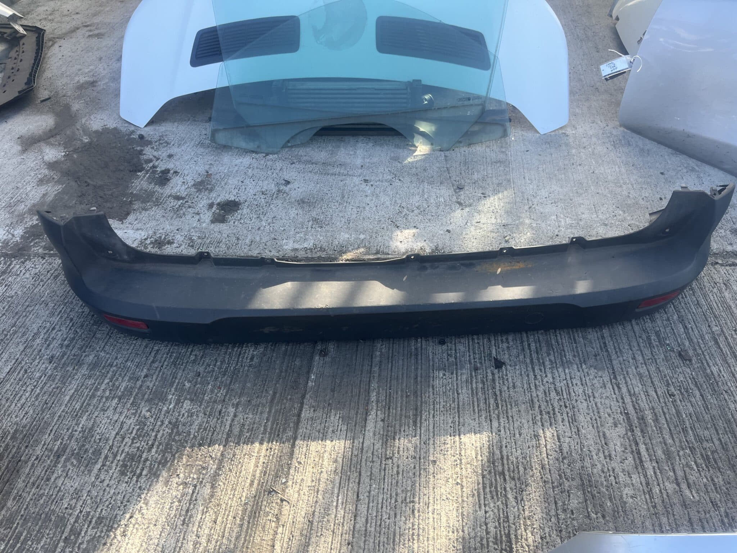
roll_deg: +3.1
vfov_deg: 53.1
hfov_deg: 67.3
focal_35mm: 26
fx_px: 554
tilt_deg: -42.3
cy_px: 276
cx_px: 368
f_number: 1.6
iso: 50
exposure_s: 1/544
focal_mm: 5.1
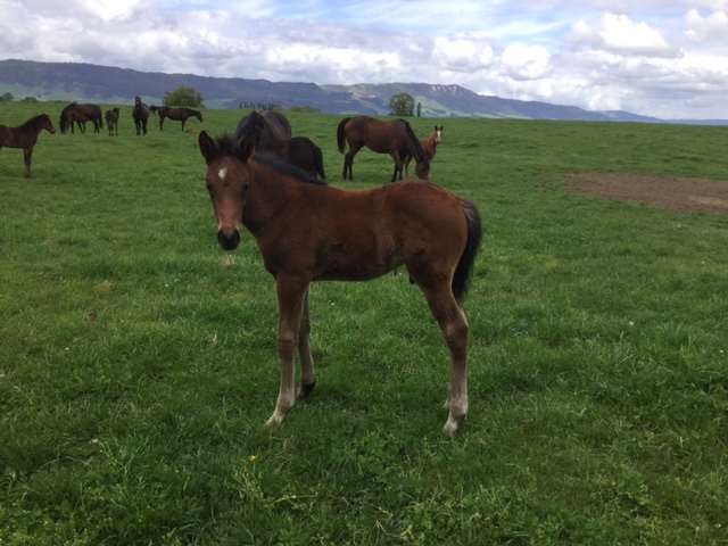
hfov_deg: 58.4
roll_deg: -1.3
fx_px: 652
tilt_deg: -13.6
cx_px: 364
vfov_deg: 45.4
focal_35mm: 31
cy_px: 273
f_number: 2.4
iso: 25
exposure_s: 1/791
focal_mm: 3.3
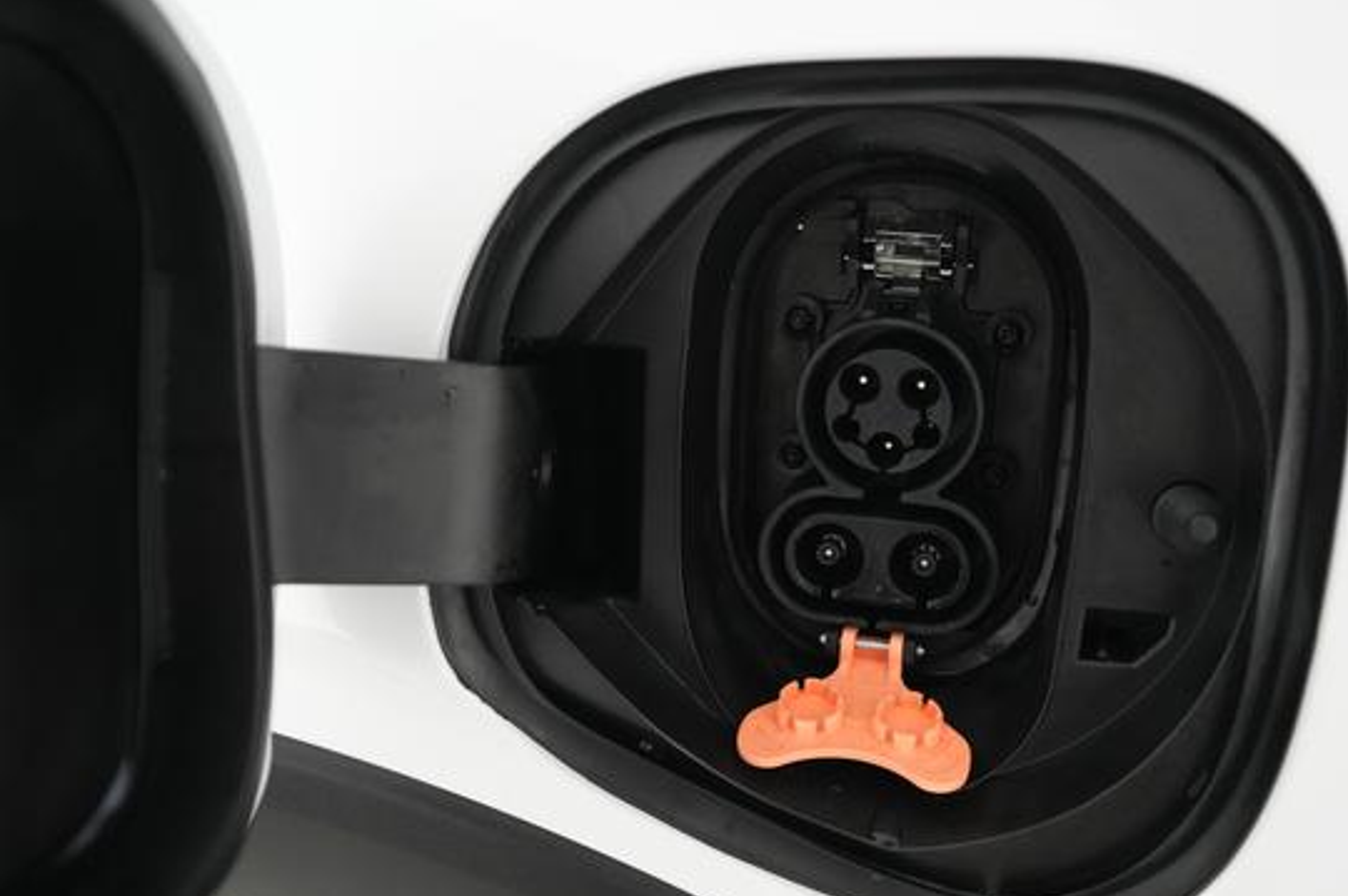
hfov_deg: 58.4
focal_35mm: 32
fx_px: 1197
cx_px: 796
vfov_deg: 41.0
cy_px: 462
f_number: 4
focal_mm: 27
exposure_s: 1/125
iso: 5000
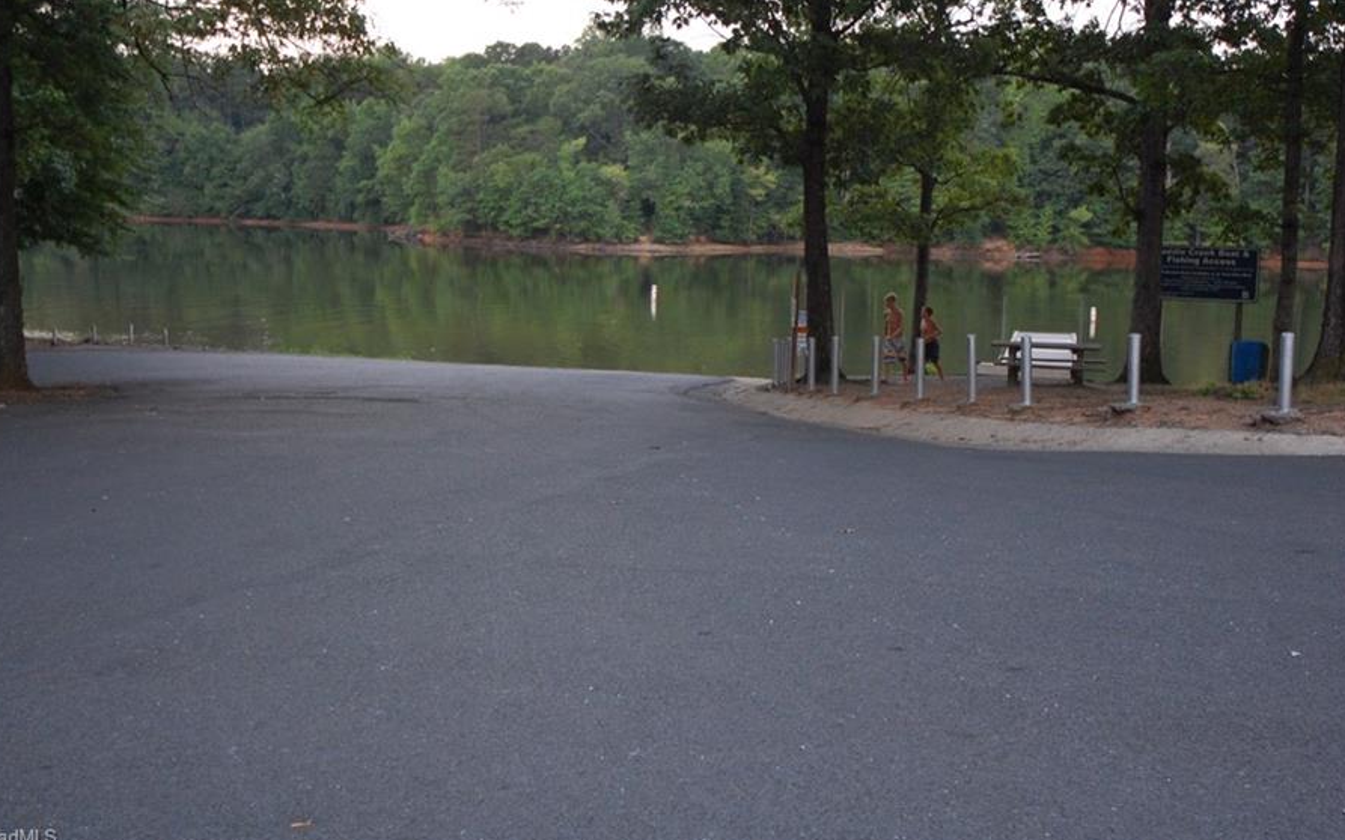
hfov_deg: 47.2
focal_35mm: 42
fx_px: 1539
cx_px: 726
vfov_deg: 30.5
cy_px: 339
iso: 800
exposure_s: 1/60
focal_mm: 24
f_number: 5.6
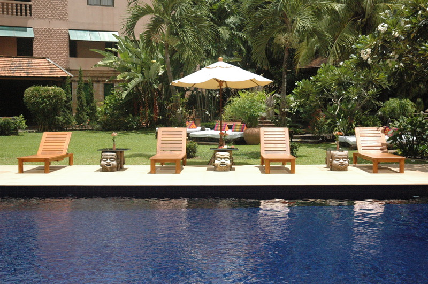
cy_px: 142
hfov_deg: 37.9
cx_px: 214
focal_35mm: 52
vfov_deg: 25.7
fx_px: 623
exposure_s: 1/8000
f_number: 5
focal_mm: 35
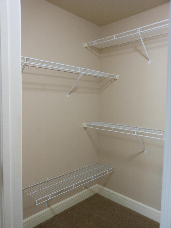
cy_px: 114
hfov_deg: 49.7
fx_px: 184
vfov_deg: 63.4
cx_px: 86
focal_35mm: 28
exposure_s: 1/8
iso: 200
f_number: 3.7
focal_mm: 5
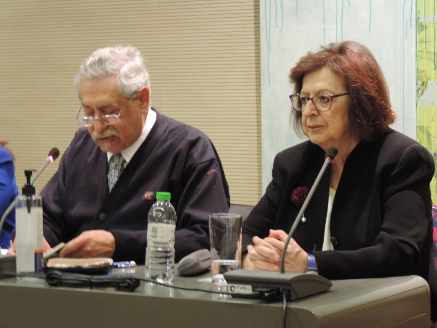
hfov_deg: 18.5
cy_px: 163
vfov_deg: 14.0
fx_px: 1338
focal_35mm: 106
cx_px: 220
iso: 800
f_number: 4.2
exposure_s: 1/20
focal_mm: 18.7
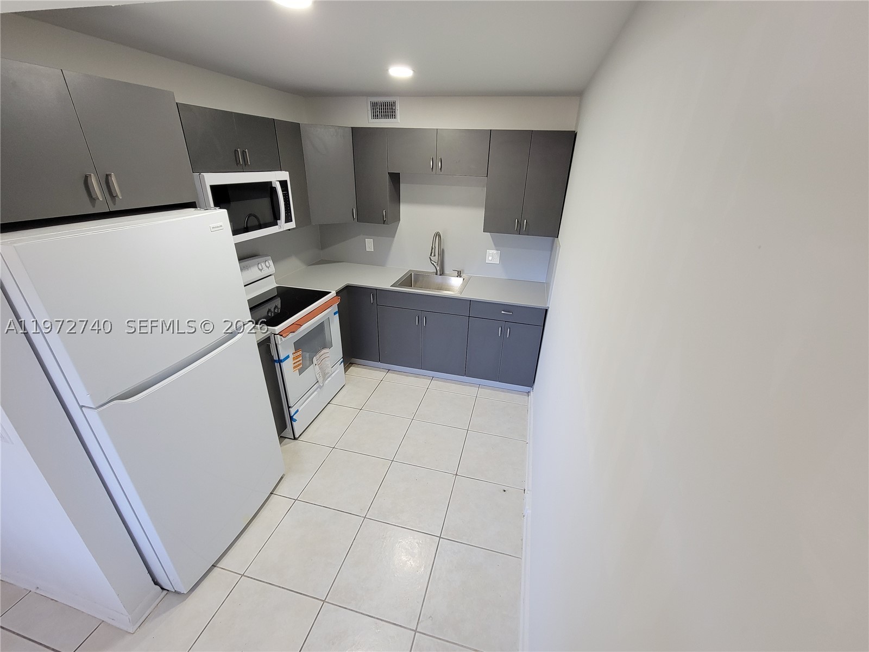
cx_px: 434
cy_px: 326
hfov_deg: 106.2
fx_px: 326
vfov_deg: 89.9
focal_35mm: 13
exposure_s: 1/60
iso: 250
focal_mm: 2.2
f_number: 2.2
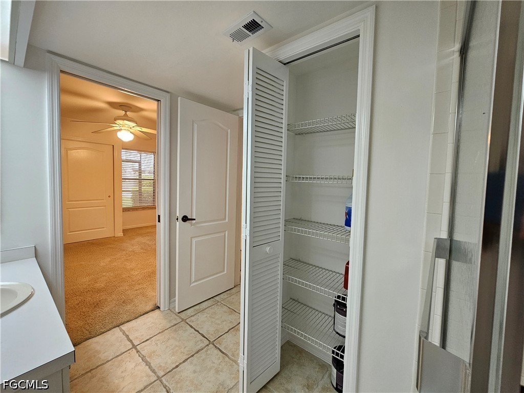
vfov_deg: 89.9
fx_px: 197
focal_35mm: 13
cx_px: 262
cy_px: 196
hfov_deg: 106.2
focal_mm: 2.2
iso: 100
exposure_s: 1/60
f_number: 2.2
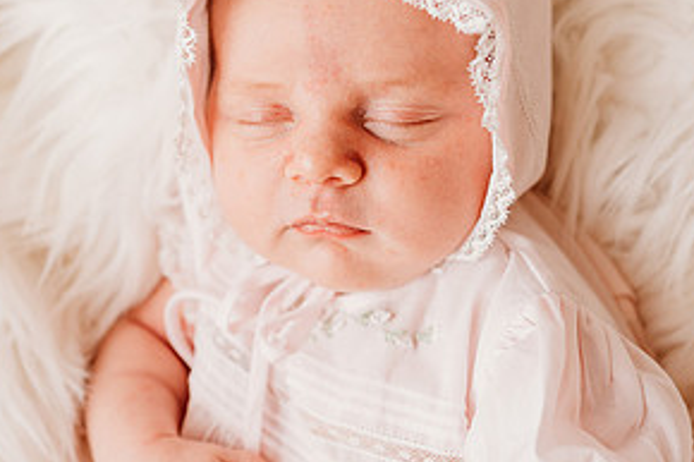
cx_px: 352
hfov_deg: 41.1
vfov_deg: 28.0
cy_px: 257
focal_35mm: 48
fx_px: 925
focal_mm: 24
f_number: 2.8
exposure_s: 1/200
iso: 100
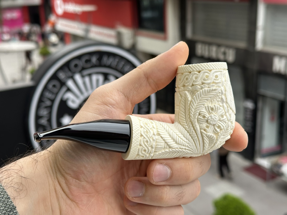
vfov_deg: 30.3
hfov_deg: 39.7
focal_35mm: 48
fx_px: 398
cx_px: 144
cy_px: 108
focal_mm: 6.86
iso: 64
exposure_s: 1/448
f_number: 1.78
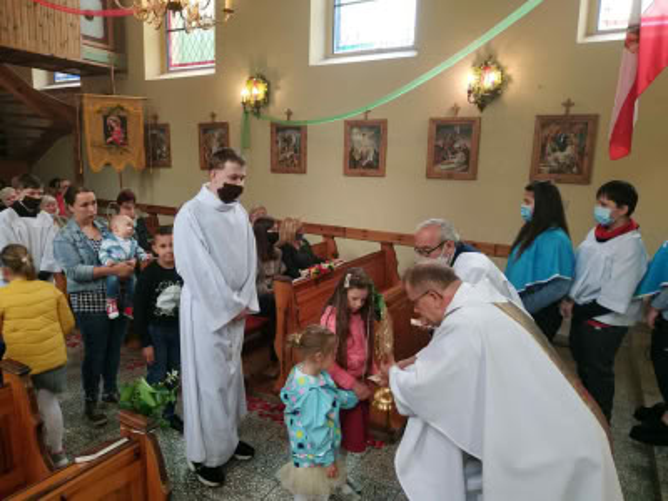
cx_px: 334
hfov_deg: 71.6
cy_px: 250
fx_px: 463
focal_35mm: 24
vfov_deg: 56.8
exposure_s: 1/25
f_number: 1.9
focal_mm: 3.94
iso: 200
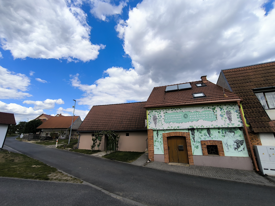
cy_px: 103
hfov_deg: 98.2
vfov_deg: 81.7
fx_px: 119
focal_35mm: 15
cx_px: 138
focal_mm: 1.91
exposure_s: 1/794
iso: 50
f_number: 2.2
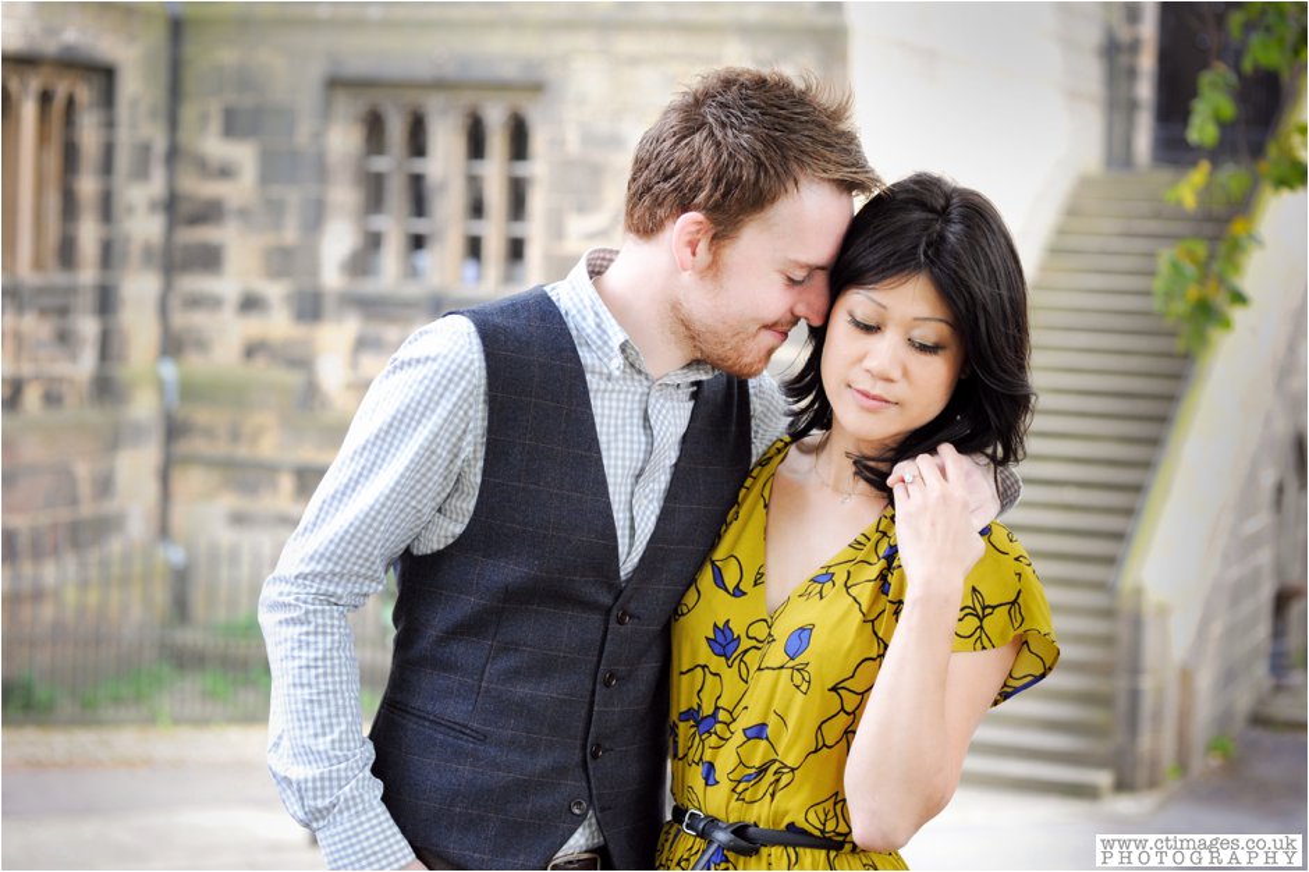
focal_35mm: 85
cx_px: 654
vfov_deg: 16.1
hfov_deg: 23.9
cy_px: 436
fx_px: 3089
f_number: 4.5
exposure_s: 1/125
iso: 1000
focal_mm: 85
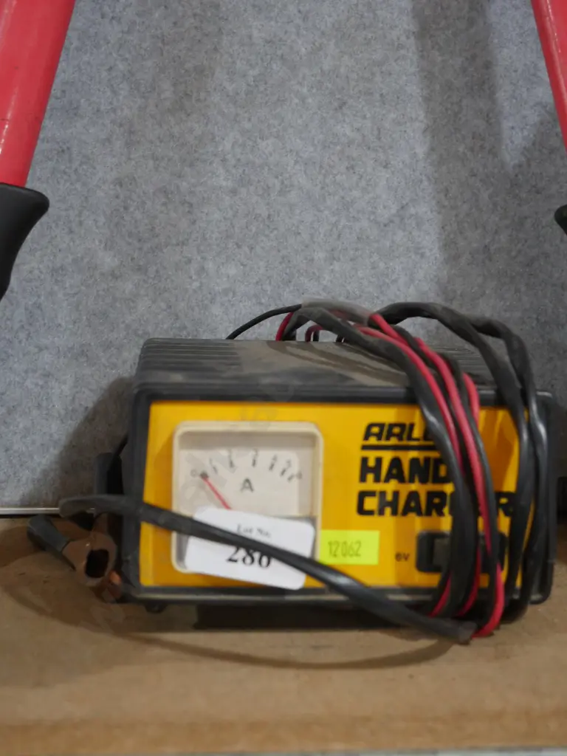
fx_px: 1179
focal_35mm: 54
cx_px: 284
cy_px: 378
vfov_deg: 35.5
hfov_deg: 27.0
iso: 2000
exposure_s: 1/60
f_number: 5.3
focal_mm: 27
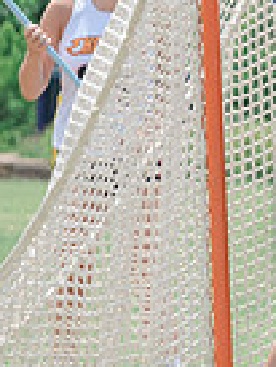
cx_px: 1119
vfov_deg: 1.9
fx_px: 10859
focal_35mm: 1023
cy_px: 208
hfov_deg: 1.4
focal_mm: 170
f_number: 5
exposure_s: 1/1600
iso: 400
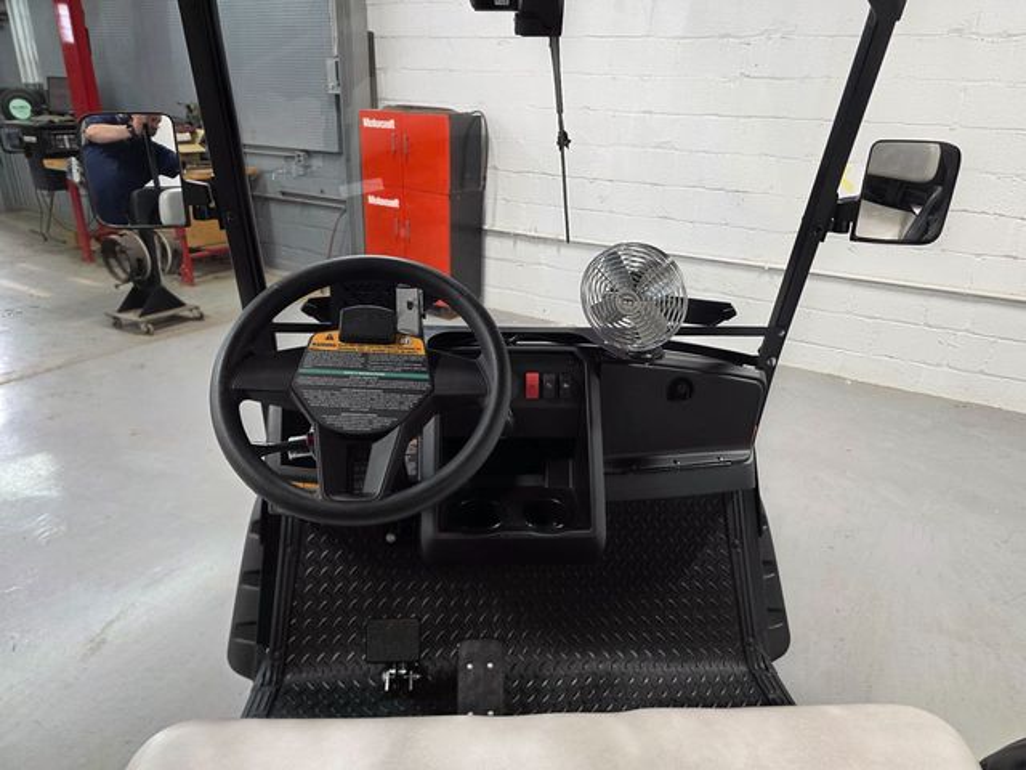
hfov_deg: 73.9
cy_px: 385
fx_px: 682
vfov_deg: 58.9
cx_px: 513
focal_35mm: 23
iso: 160
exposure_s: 1/120
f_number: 1.7
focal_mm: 6.3
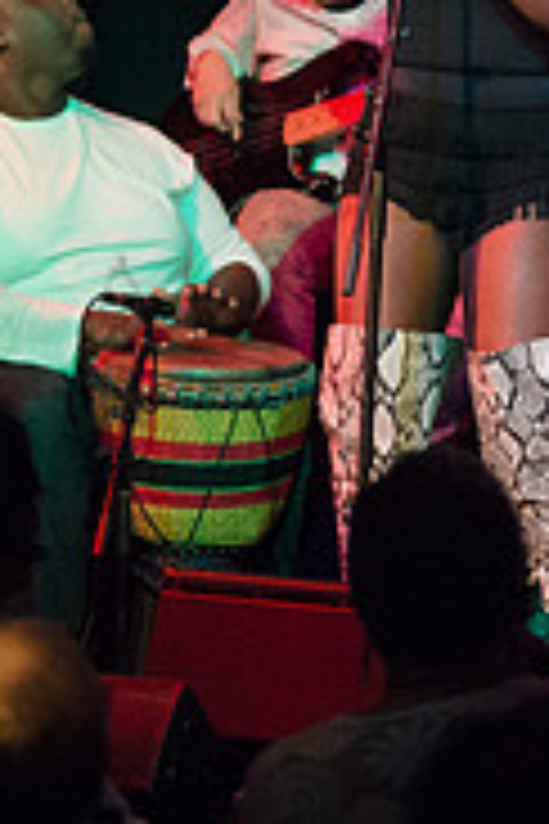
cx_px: 892
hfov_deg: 3.9
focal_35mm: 351
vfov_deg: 5.9
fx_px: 8028
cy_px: 99
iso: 4000
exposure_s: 1/200
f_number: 2.8
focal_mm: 100
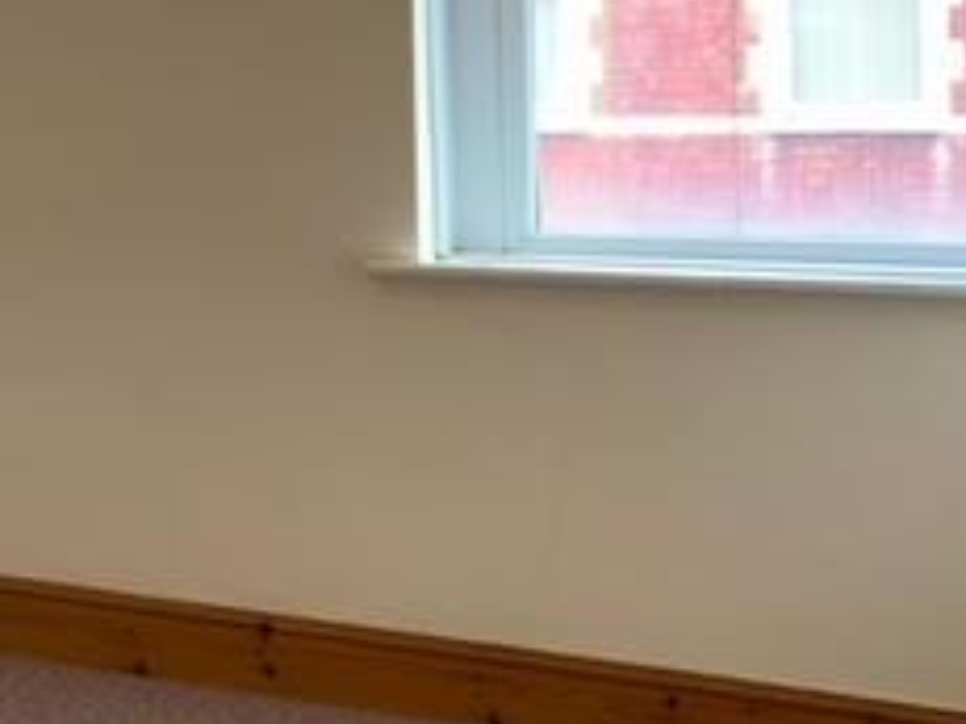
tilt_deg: +0.3
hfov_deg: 24.9
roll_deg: +1.6
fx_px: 2008
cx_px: -134
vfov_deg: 20.0
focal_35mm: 72
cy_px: 67
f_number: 1.8
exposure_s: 1/50
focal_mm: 4.25
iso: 50
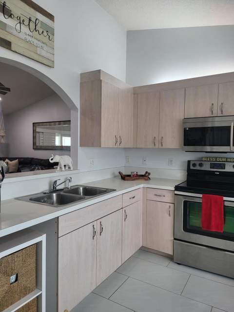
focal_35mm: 24
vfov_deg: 71.6
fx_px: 216
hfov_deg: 56.8
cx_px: 117
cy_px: 156
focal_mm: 5
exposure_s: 1/120
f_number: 1.8
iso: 160
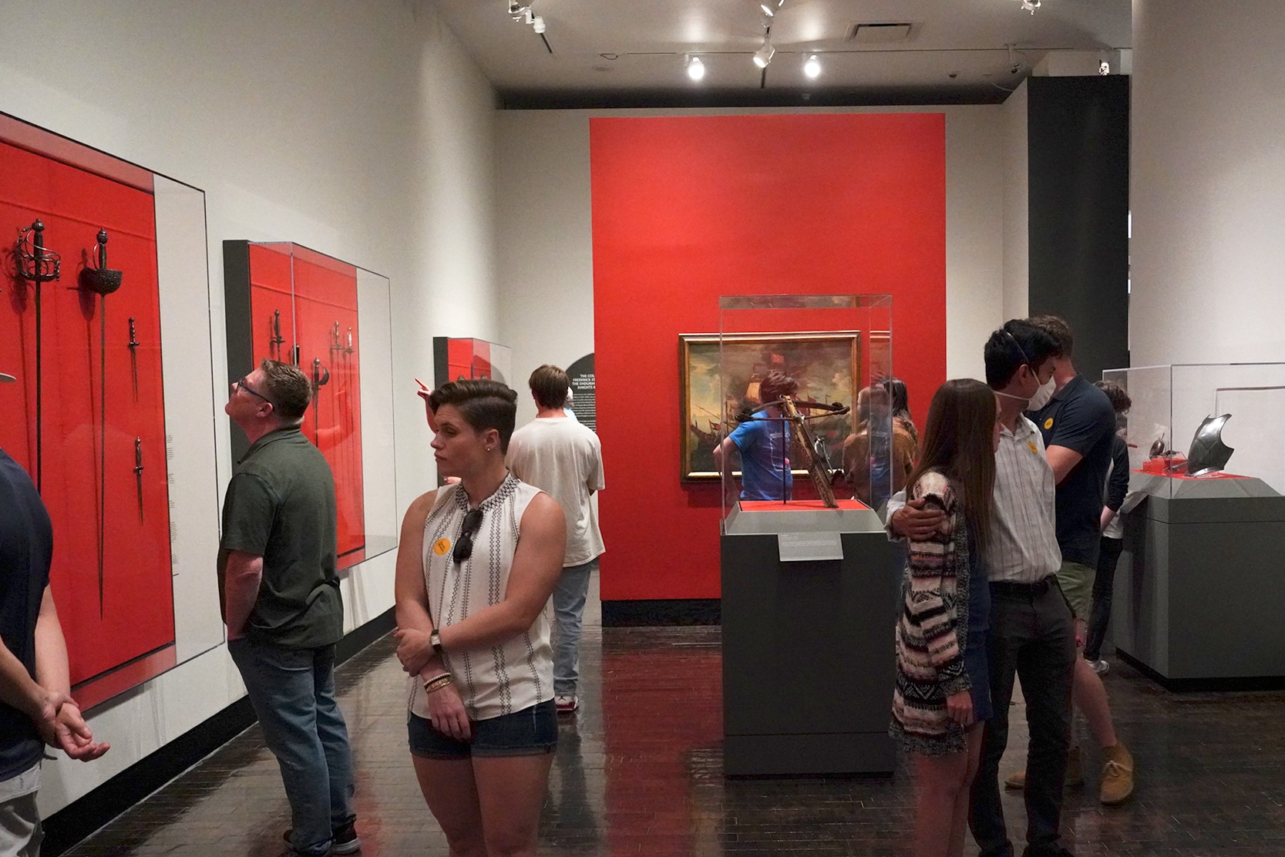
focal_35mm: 36
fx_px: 1285
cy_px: 495
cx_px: 746
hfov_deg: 52.9
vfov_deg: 36.8
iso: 8000
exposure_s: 1/100
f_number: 4.5
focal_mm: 30
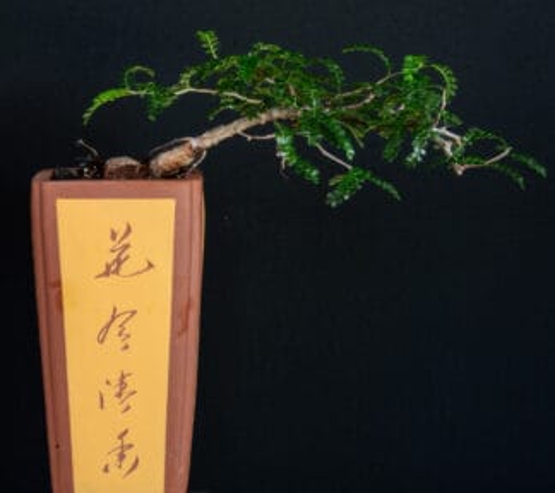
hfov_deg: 21.8
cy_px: 220
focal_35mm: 84
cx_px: 185
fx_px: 1436
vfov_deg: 19.5
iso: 100
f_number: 36
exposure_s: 5
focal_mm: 60
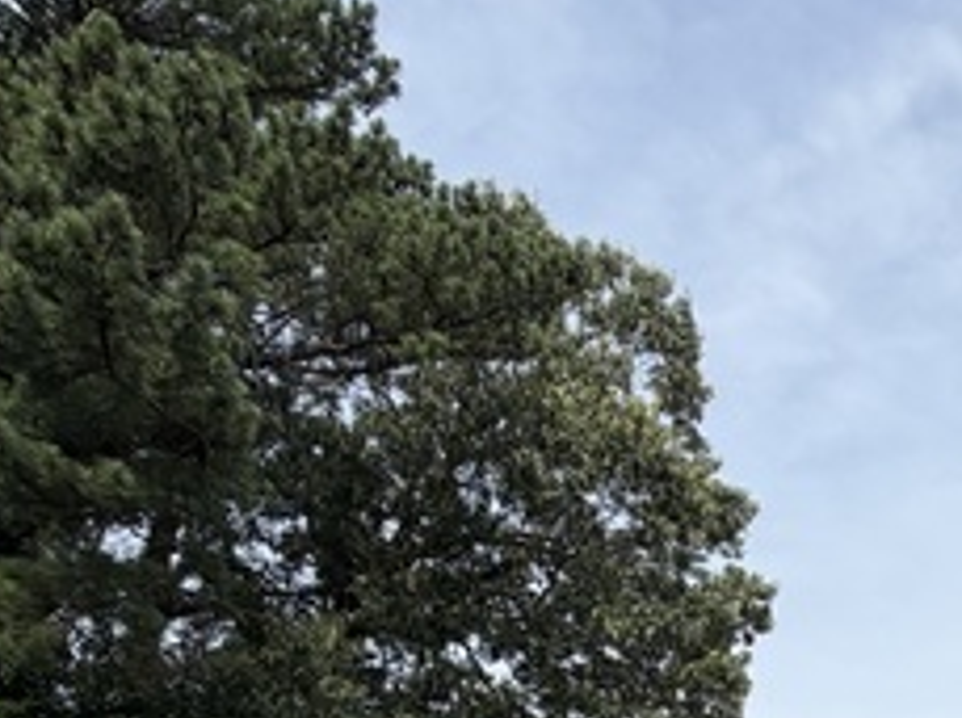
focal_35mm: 49
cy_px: 1117
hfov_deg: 33.5
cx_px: 1080
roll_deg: -0.5
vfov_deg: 23.1
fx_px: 1360
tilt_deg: +6.2
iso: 25
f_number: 2.2
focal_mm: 2.22
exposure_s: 1/770
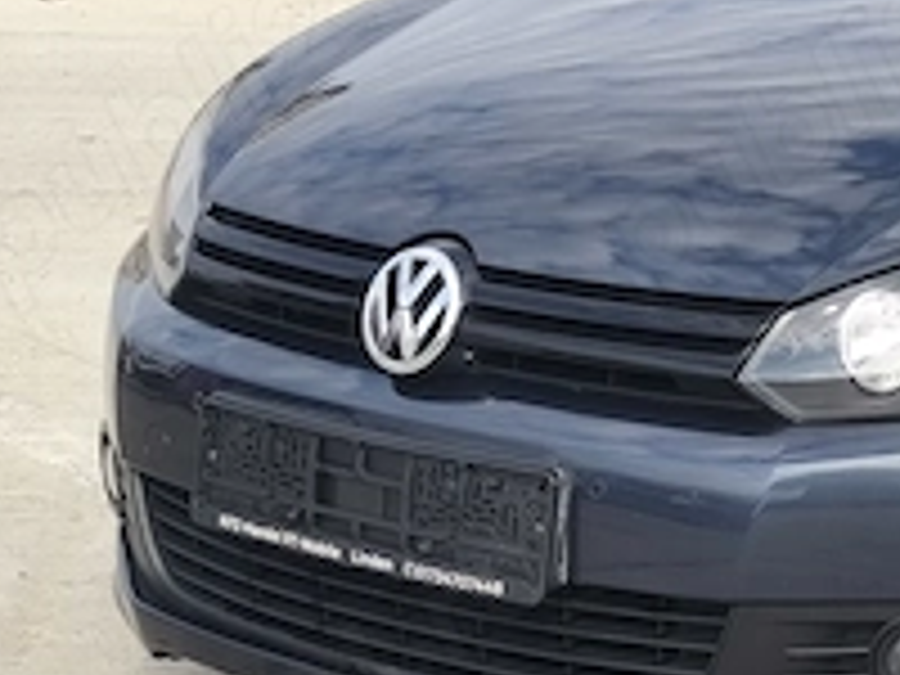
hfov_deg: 13.7
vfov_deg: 10.7
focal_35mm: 138
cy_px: 112
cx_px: 1206
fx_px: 3588
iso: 50
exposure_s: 1/436
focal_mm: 6.18
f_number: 1.65
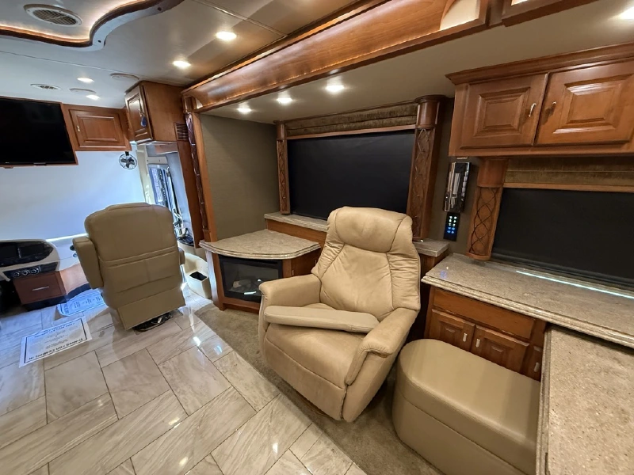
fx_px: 256
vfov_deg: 85.7
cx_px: 317
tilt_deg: -15.9
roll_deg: +0.0
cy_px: 238
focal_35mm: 14
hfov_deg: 102.1
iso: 500
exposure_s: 1/60
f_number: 2.2
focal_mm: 2.22
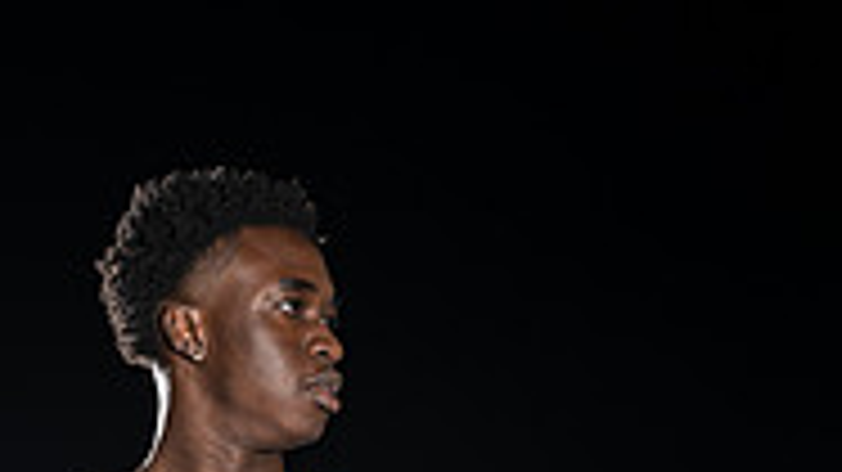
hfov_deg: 15.2
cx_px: 306
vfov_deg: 8.1
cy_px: 1007
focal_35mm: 141
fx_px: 3147
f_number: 4
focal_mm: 56
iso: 250
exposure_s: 1/250
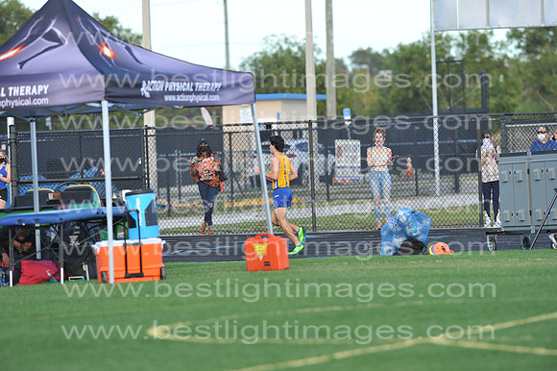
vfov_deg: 4.6
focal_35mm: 300
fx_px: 4639
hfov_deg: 6.9
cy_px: 186
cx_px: 278
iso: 800
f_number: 4.5
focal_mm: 300
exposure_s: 1/1600
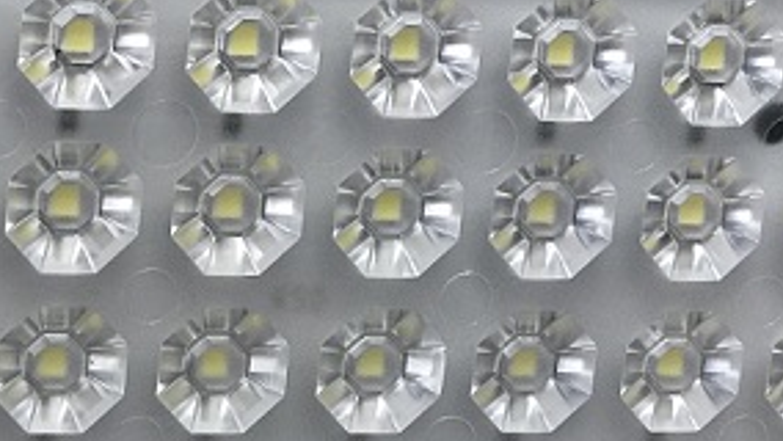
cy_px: 266
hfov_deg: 14.0
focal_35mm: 153
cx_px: 229
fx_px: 3178
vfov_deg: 7.9
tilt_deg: -70.6
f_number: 2.8
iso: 100
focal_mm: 6.6
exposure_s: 1/55
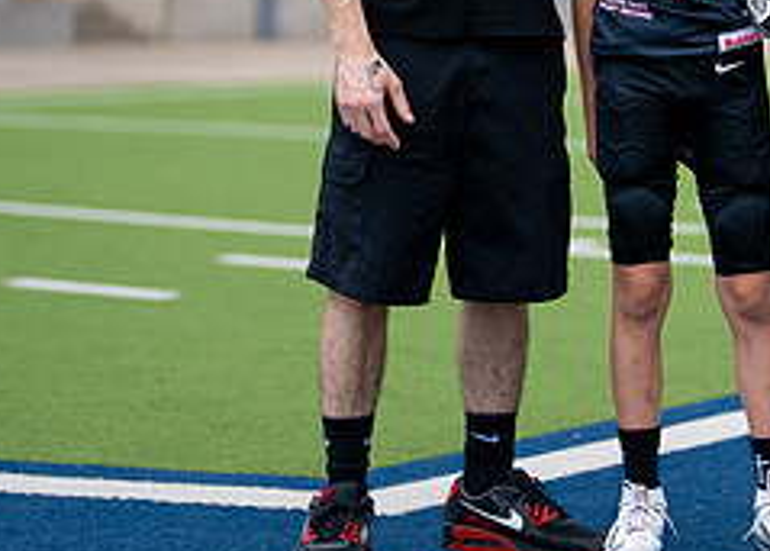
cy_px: -37
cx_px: 635
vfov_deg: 9.8
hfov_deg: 13.8
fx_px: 3173
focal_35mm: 145
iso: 100
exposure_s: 1/1600
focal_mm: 50
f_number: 1.2
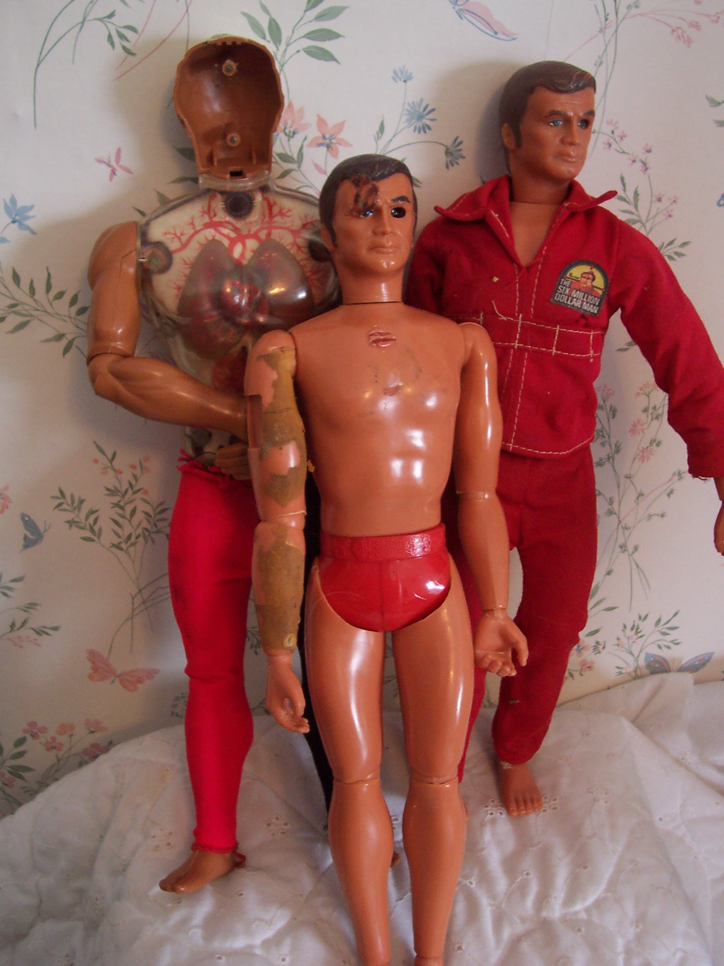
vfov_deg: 50.1
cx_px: 362
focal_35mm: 37
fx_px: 1032
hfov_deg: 38.7
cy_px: 483
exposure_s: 1/30
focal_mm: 5.6
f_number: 2.8
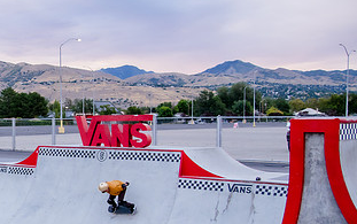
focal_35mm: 52
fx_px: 506
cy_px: 155
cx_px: 7
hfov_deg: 35.4
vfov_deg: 24.8
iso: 2500
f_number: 4
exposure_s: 1/250
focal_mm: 24
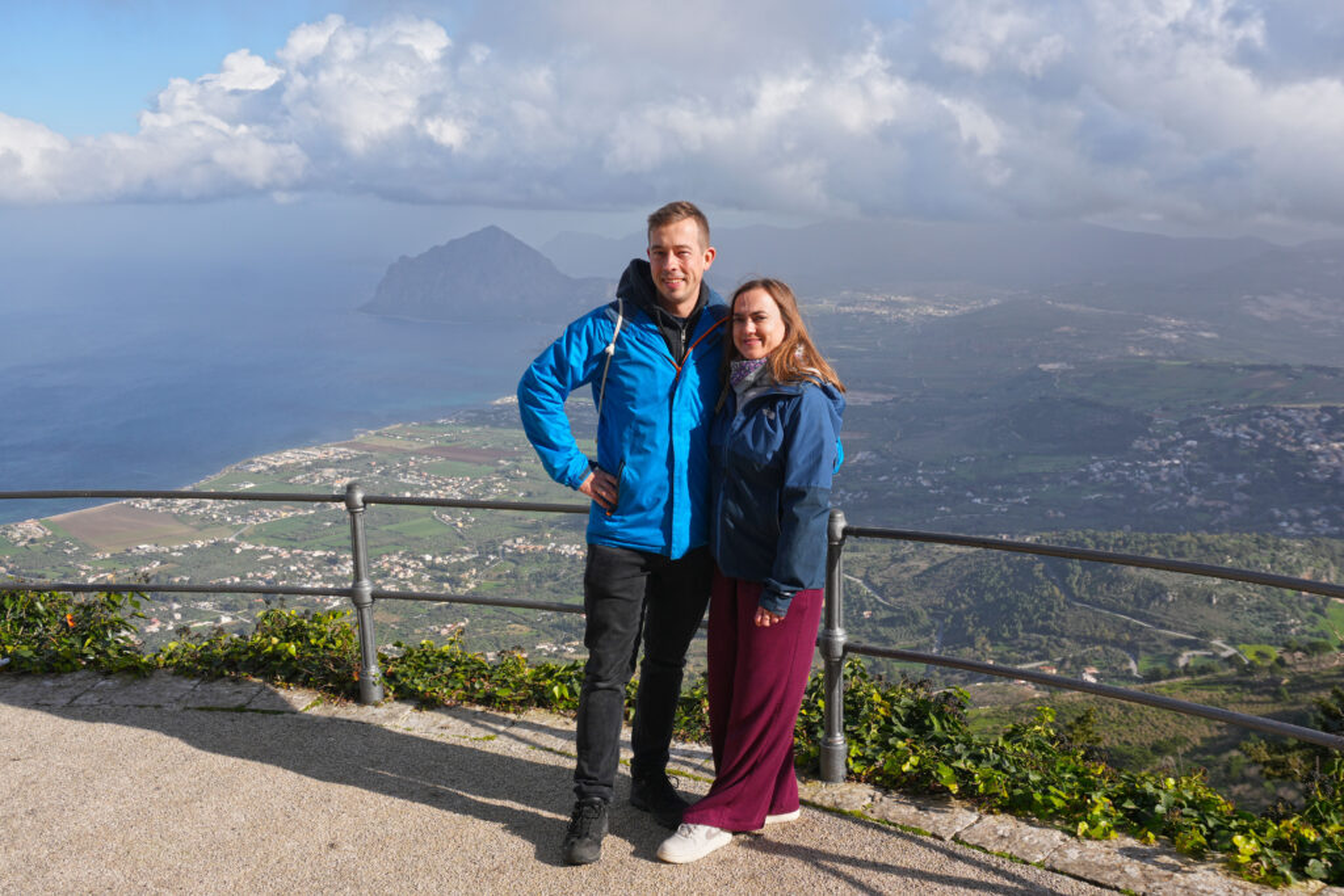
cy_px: 448
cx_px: 672
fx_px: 1288
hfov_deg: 55.1
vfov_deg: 38.4
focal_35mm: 34
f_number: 8
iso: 100
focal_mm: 23
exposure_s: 1/320
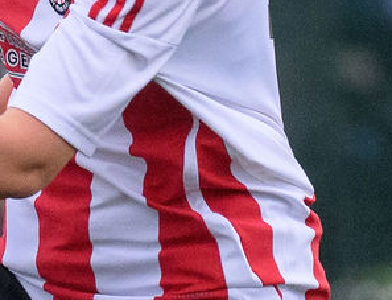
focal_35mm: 4088
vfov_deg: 0.4
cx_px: 253
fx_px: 46613
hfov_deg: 0.5
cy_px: 151
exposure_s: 1/1000
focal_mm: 400
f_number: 5.6
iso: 2500
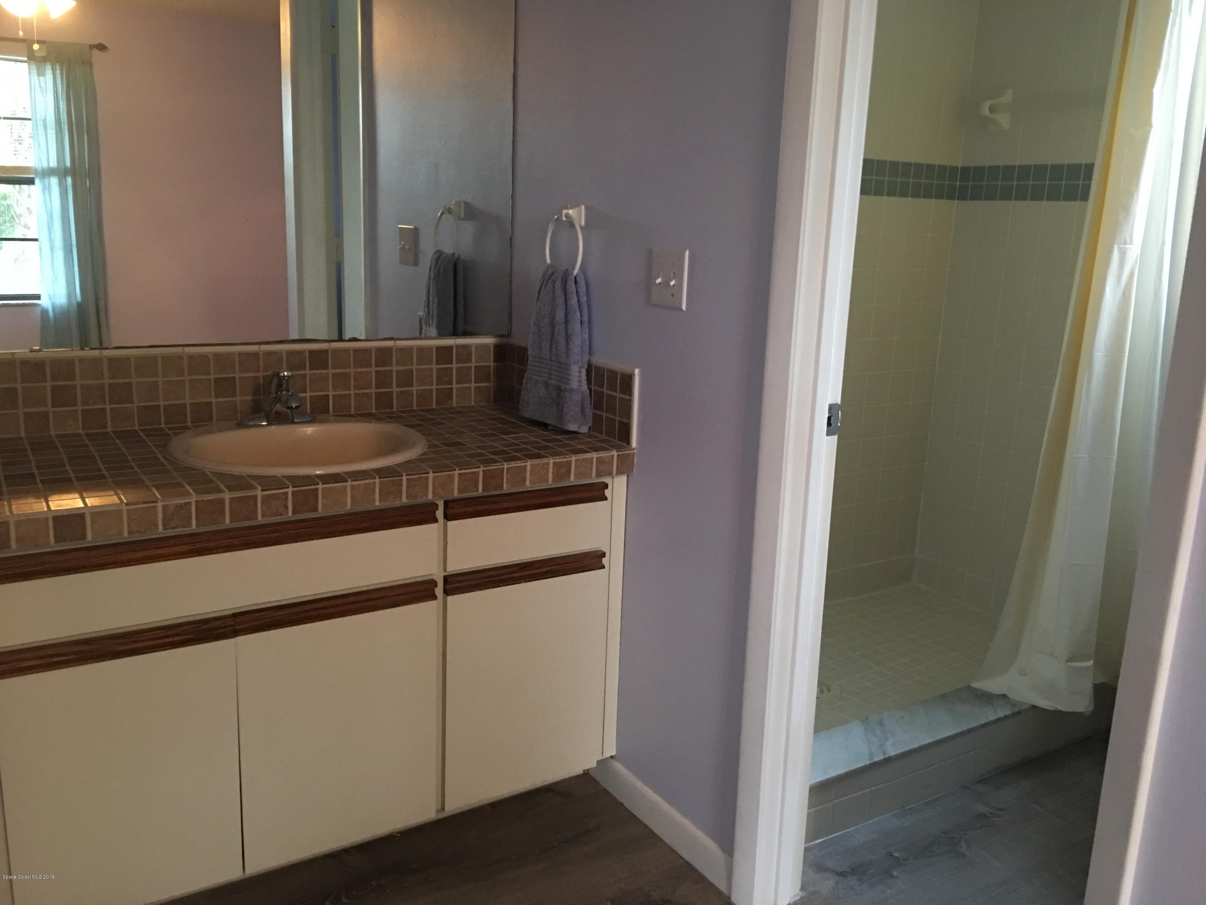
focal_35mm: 29
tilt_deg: -11.5
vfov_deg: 48.2
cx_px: 603
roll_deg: -2.0
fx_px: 1010
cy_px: 452
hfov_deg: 61.7
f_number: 2.2
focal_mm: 4.15
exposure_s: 1/15
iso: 100
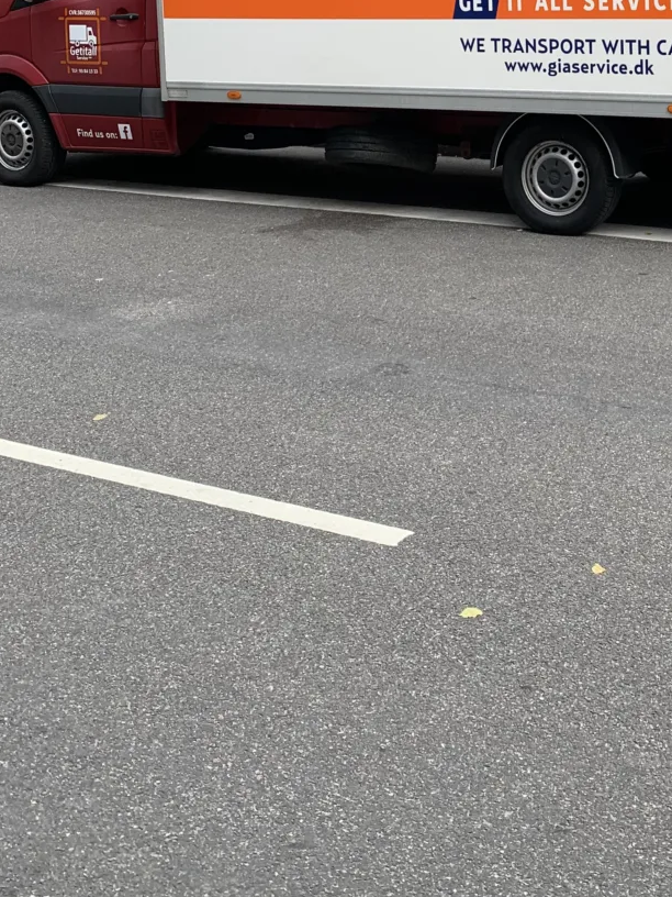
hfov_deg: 27.8
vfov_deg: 35.0
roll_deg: +3.1
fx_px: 1320
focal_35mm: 51
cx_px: 564
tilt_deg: -5.6
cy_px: 68
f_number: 1.8
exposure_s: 1/706
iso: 25
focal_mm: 4.25
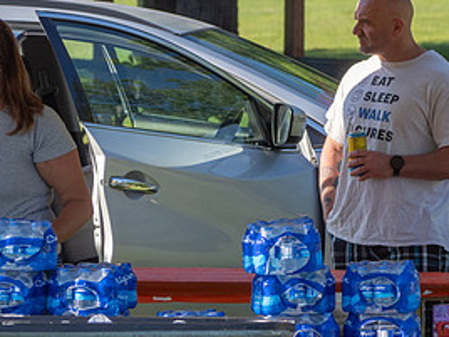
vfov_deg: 2.5
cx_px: 409
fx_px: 7588
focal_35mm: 585
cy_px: 132
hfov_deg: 3.4
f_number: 7.1
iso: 200
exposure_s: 1/320
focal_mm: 132
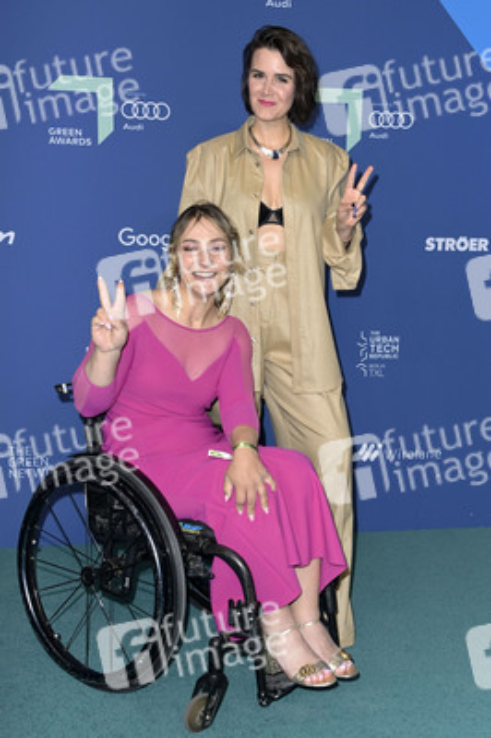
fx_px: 902
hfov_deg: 30.5
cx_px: 246
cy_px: 369
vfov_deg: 44.5
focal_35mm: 44
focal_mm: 44
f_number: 5.6
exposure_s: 1/250
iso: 800
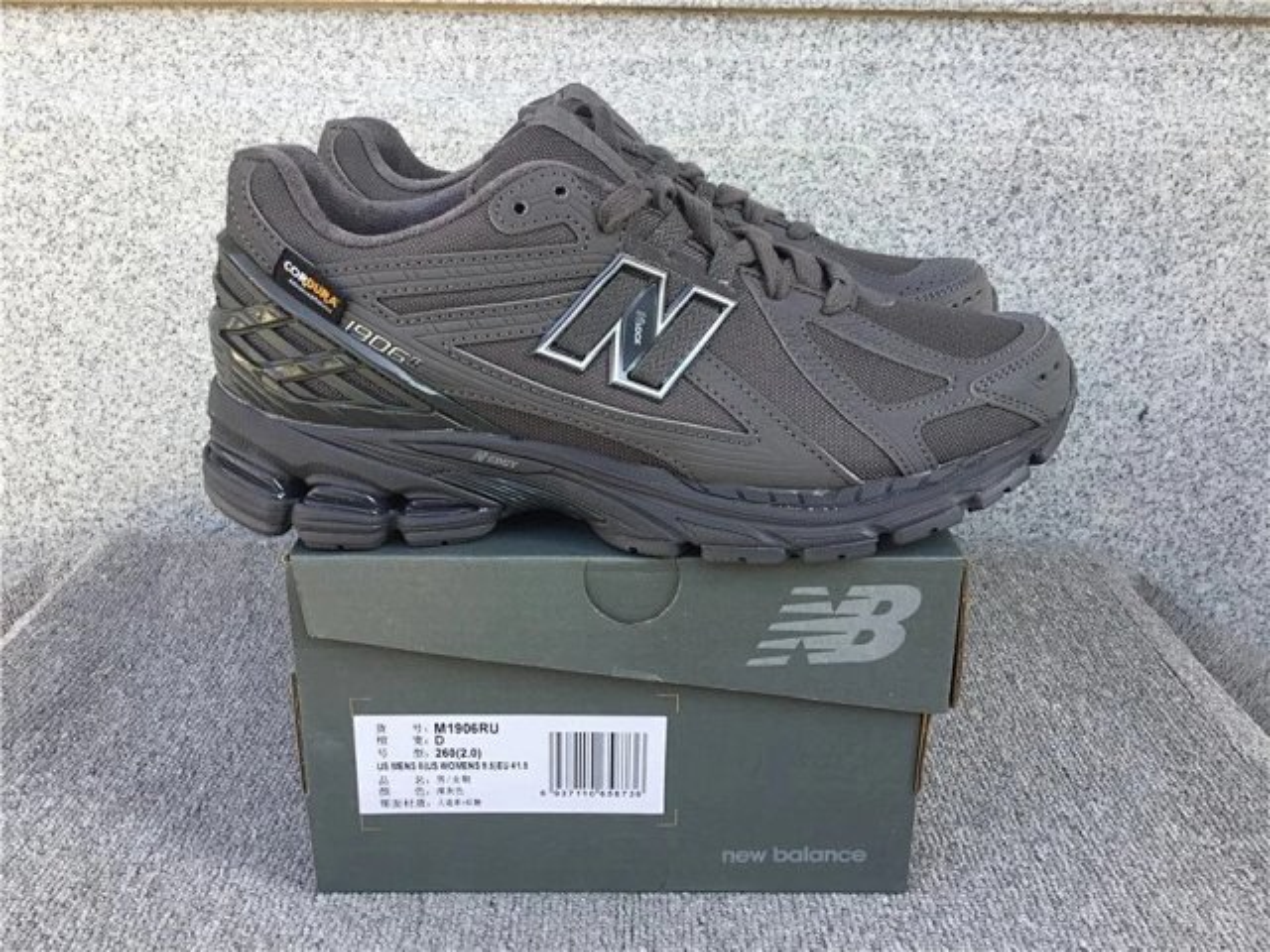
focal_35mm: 31
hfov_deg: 58.4
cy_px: 476
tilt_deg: -18.8
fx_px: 1137
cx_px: 635
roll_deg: -0.5
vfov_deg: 45.4
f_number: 2.4
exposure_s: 1/118
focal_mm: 3.3
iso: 25
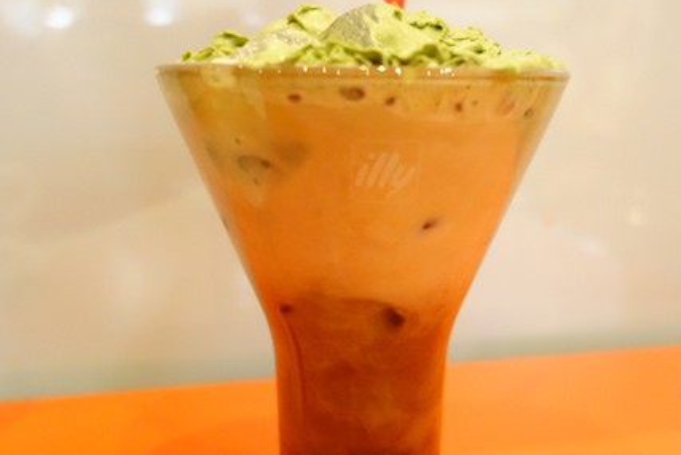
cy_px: 275
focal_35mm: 38
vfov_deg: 34.9
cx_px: 386
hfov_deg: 50.5
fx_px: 719
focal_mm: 10.4
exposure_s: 1/30
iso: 800
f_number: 1.8
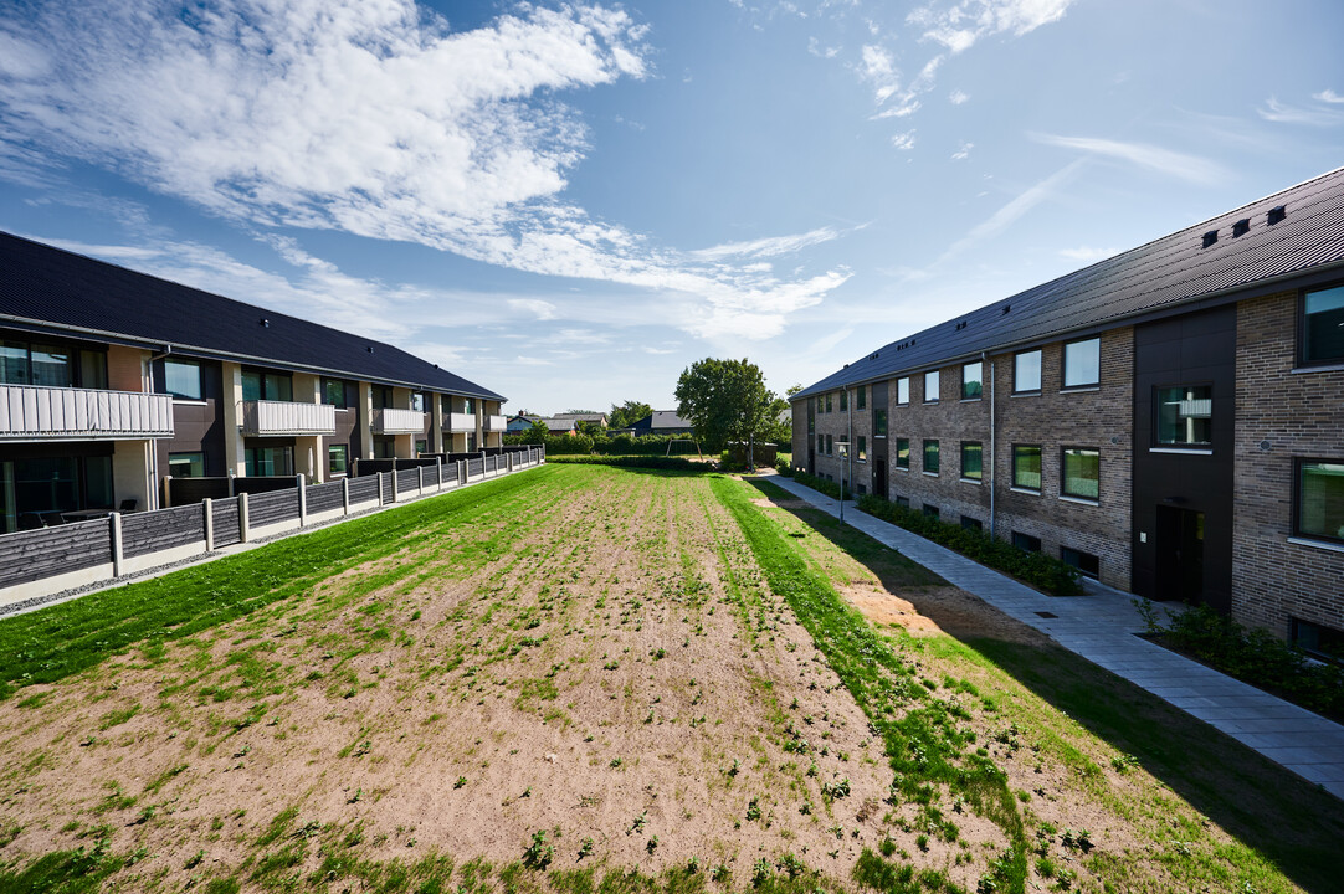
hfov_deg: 104.3
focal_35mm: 14
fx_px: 522
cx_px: 672
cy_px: 447
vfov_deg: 81.1
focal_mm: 14
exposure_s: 1/1000
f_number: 6.3
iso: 200
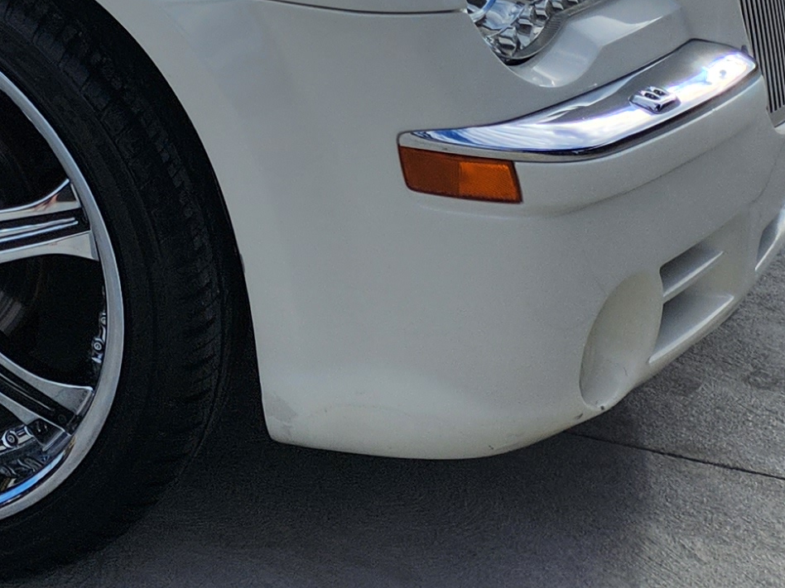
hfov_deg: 16.4
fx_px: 2200
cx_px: -702
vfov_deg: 13.5
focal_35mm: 97
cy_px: -514
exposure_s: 1/2066
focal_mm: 5.4
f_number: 1.8
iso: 20
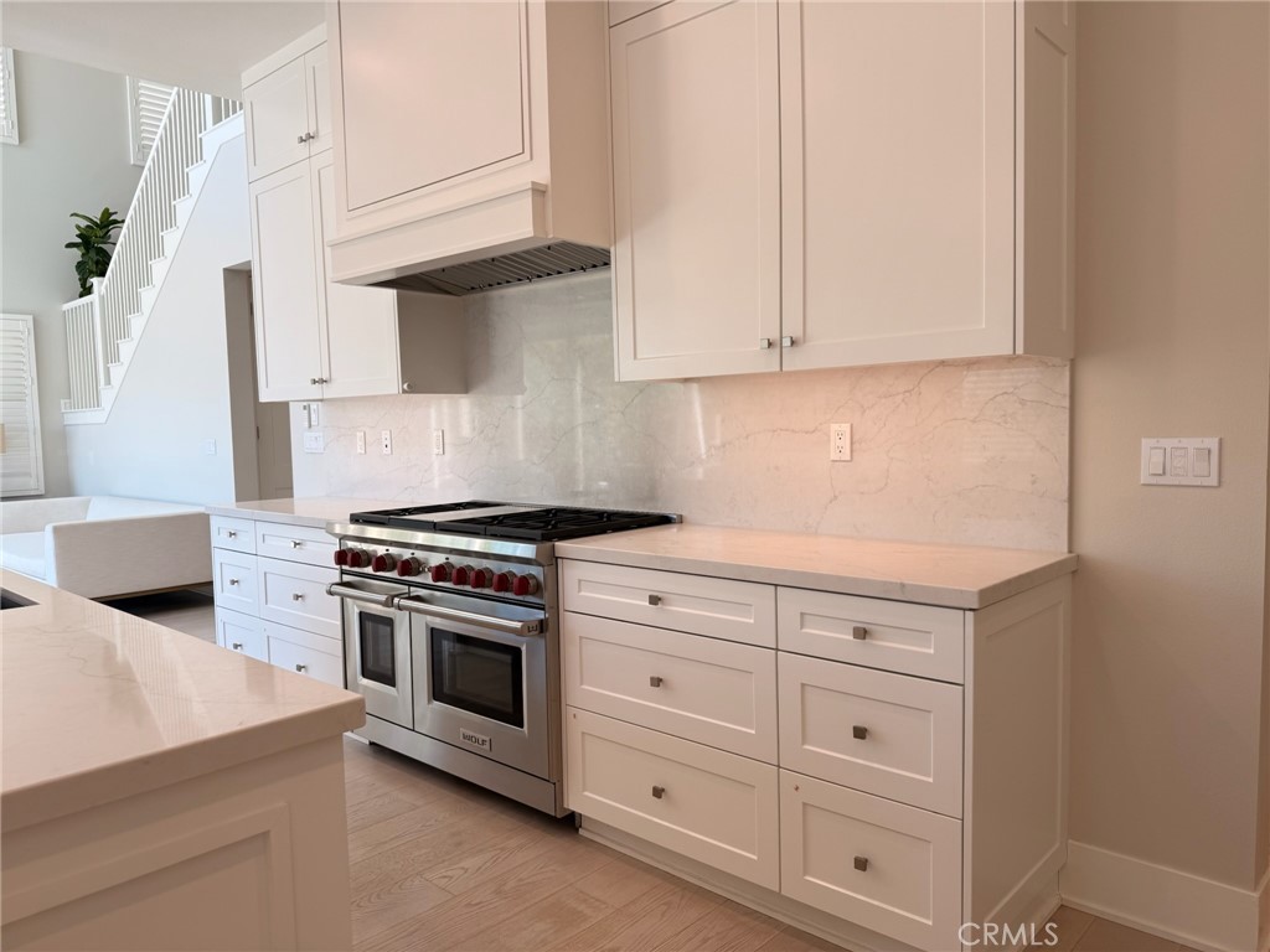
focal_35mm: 24
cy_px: 476
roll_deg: +1.1
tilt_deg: -3.4
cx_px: 635
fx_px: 881
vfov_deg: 56.8
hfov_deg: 71.6
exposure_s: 1/152
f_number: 1.78
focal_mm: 6.76
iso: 64
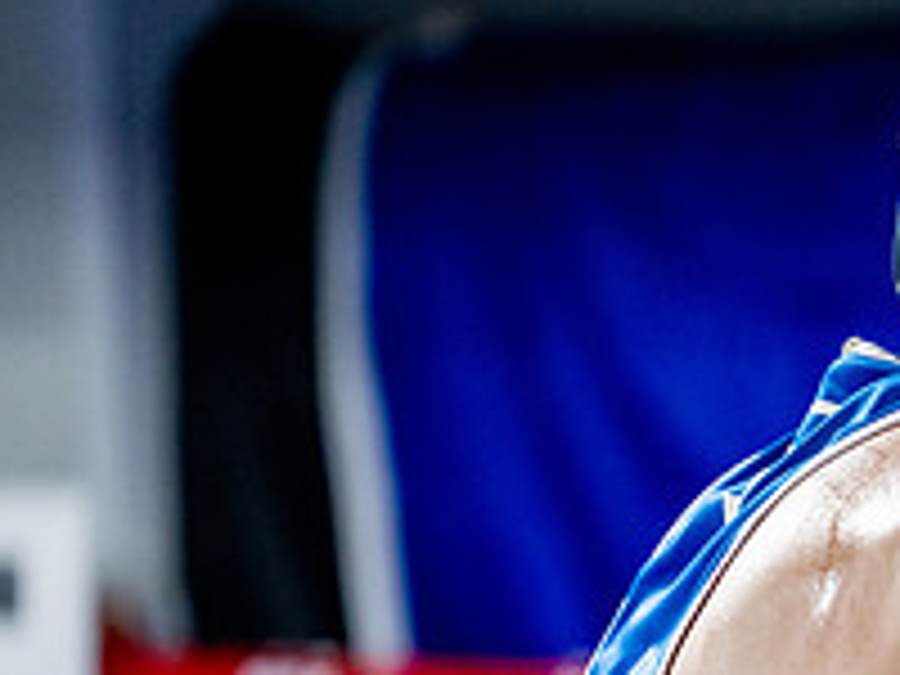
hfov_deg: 4.7
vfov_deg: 3.6
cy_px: 668
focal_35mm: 418
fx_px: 10868
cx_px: 1066
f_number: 2
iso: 4000
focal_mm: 150
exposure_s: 1/1000
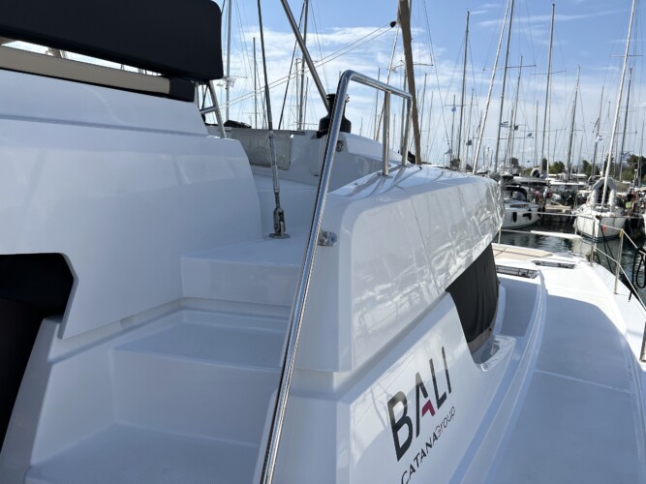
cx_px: 323
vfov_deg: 53.0
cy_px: 242
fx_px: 485
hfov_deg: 67.3
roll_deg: -1.5
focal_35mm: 26
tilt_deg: -7.8
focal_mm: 5.7
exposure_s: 1/5882
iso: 50
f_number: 1.5
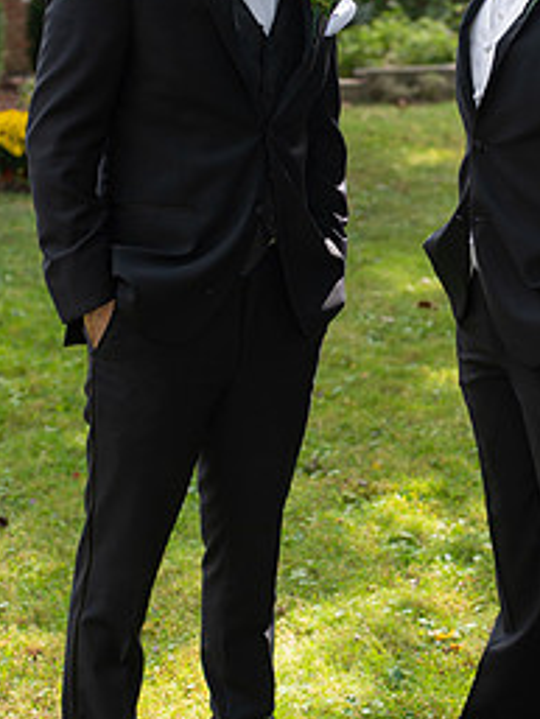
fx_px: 1746
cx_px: 404
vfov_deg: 23.2
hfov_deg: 17.5
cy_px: 252
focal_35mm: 84
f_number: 3.2
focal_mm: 50
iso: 400
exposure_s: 1/1250
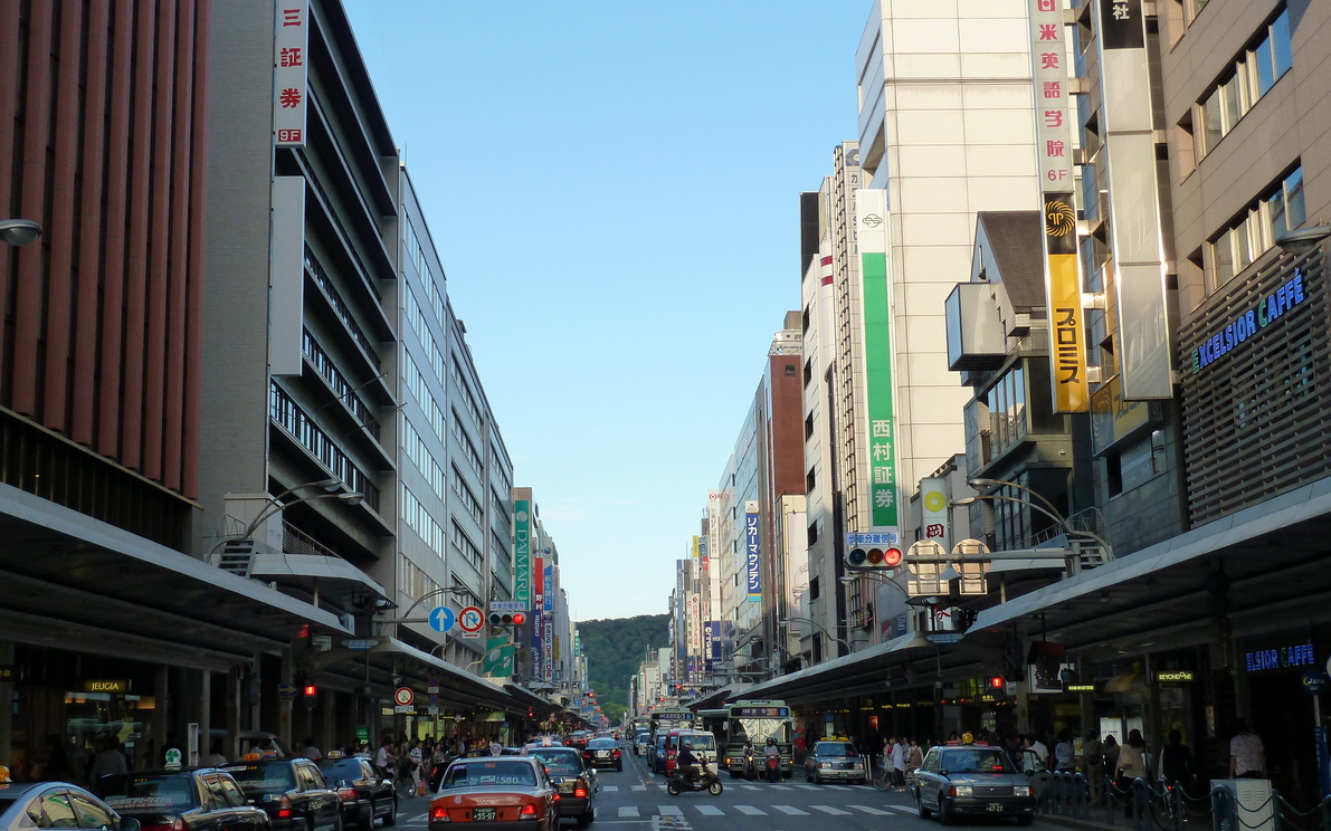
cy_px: 436
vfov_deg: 27.4
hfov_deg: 42.7
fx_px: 1705
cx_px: 669
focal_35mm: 47
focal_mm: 7.3
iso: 125
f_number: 4
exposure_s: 1/250
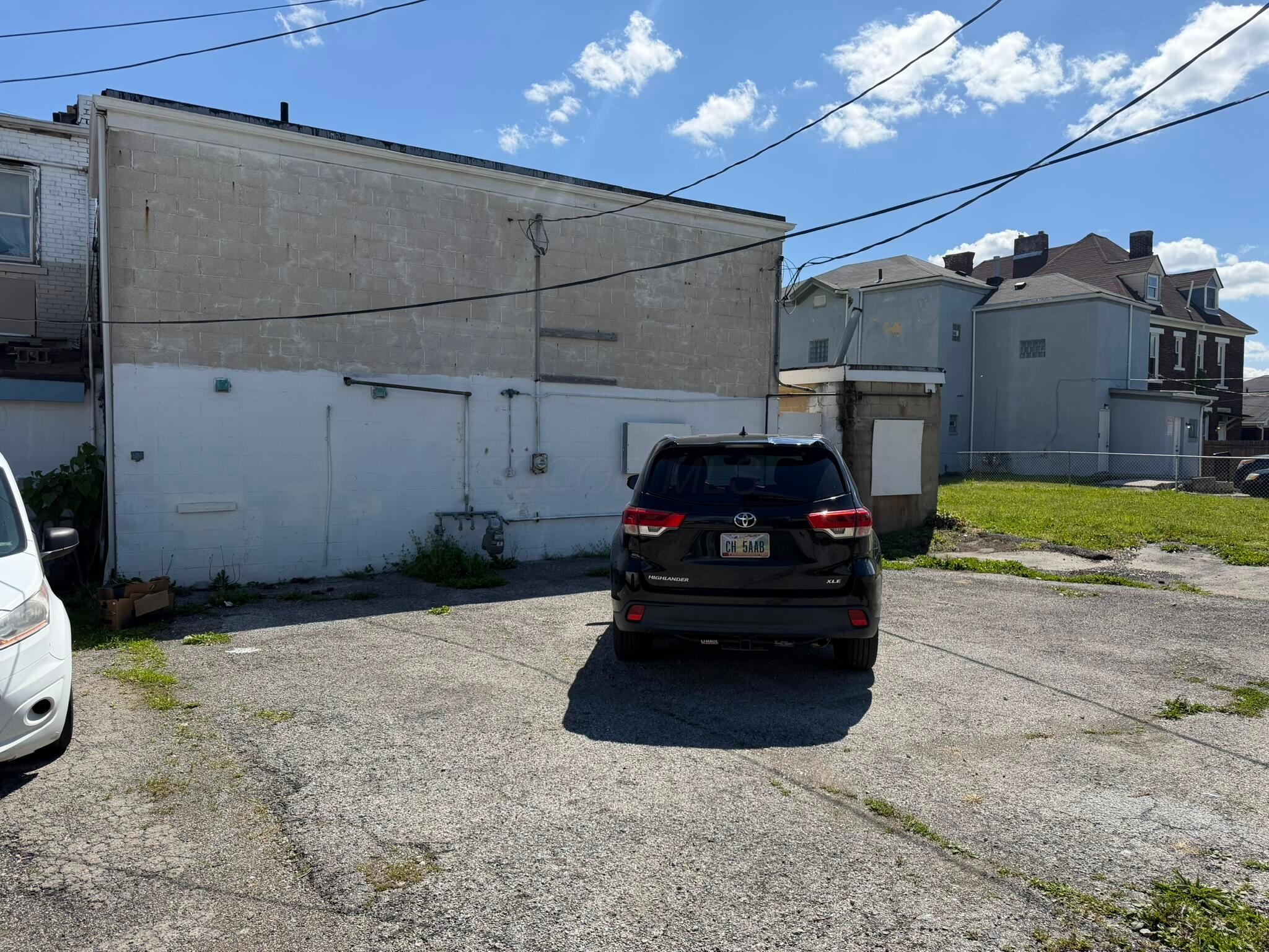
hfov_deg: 71.6
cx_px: 634
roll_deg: -0.2
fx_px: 880
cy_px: 476
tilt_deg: -0.3
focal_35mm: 24
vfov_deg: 56.8
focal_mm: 6.76
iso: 100
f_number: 1.78
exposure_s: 1/6711
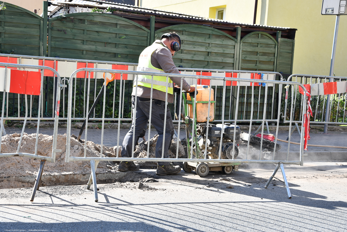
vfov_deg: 22.6
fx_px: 578
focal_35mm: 60
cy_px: 116
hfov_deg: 33.4
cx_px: 174
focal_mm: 40
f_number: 6.3
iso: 100
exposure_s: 1/160
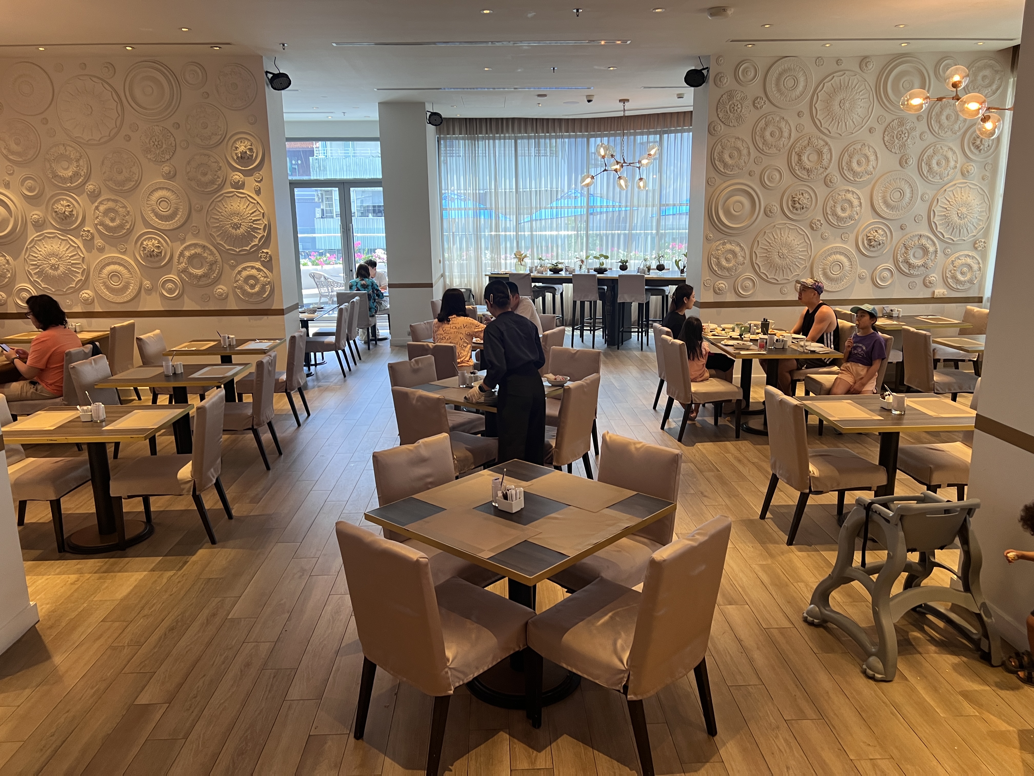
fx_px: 777
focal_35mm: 26
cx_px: 517
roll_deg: +0.5
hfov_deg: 67.3
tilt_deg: -11.3
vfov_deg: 53.1
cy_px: 388
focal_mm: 5.7
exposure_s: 1/50
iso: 80
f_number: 1.5
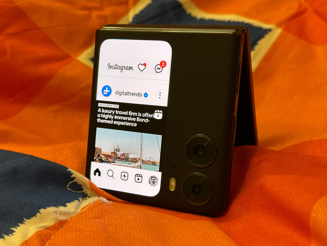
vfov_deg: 30.3
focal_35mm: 48
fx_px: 453
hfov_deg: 39.7
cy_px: 123
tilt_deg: -31.1
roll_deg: -0.1
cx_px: 164
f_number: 1.78
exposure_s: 1/40
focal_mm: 6.86
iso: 320
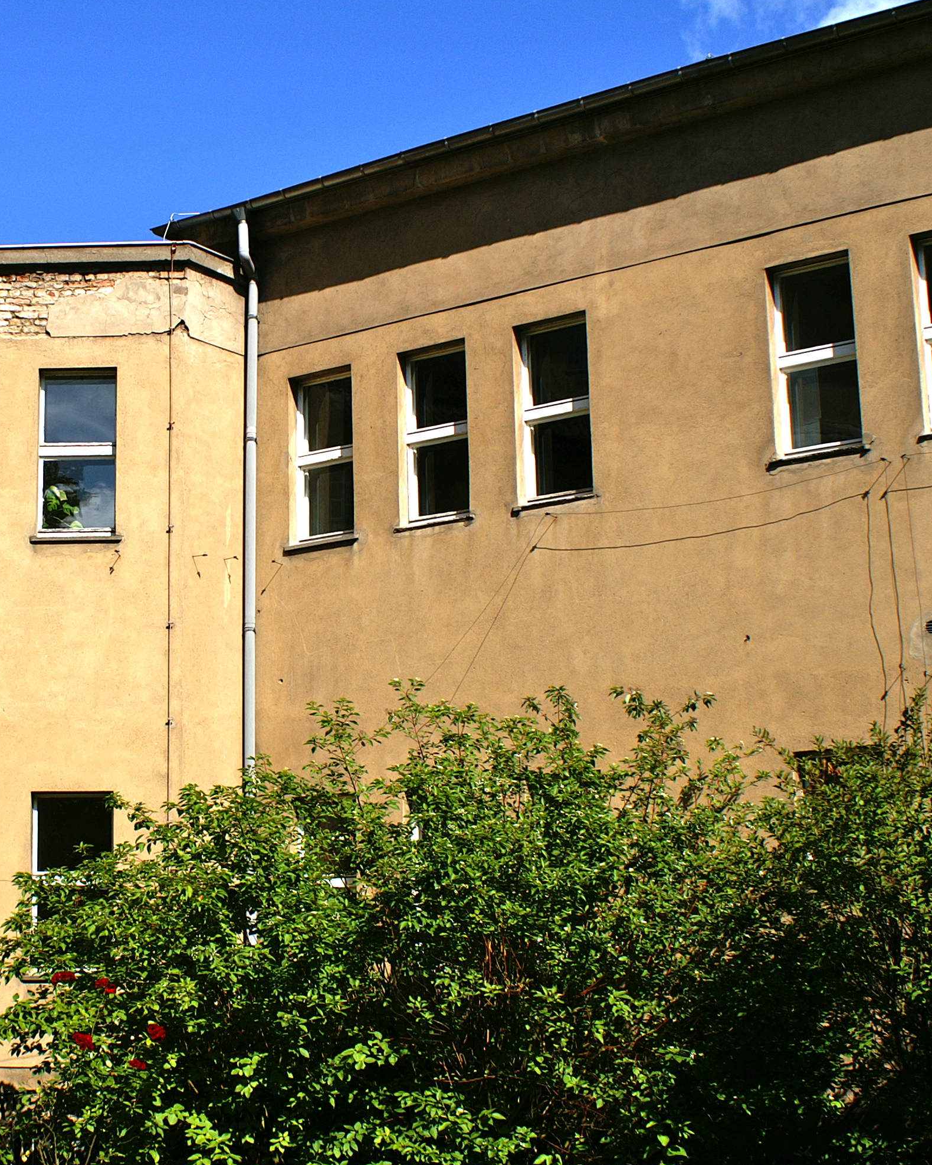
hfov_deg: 25.1
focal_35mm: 60
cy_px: 583
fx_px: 2068
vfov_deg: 31.4
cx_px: 237
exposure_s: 1/1000
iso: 100
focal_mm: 28
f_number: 7.1
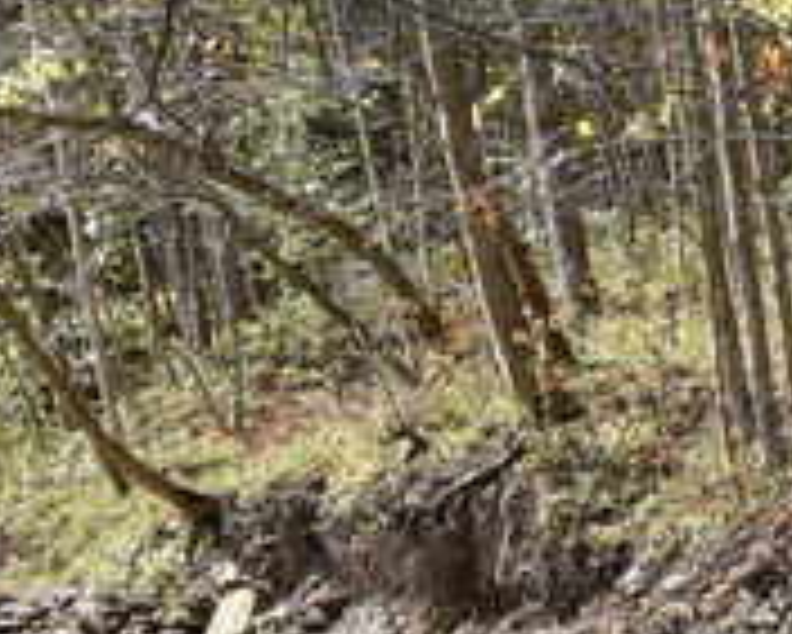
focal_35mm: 205
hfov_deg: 9.3
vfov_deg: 7.4
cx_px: 954
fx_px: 4808
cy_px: 969
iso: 200
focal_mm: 50
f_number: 11
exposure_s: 1/80
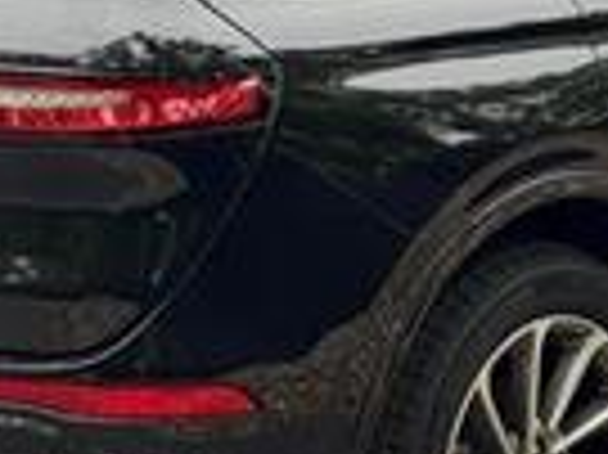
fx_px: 3141
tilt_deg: -6.4
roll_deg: +2.5
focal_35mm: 179
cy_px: 184
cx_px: 374
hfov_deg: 11.1
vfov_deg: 8.3
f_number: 1.78
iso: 100
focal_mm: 6.76
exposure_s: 1/530
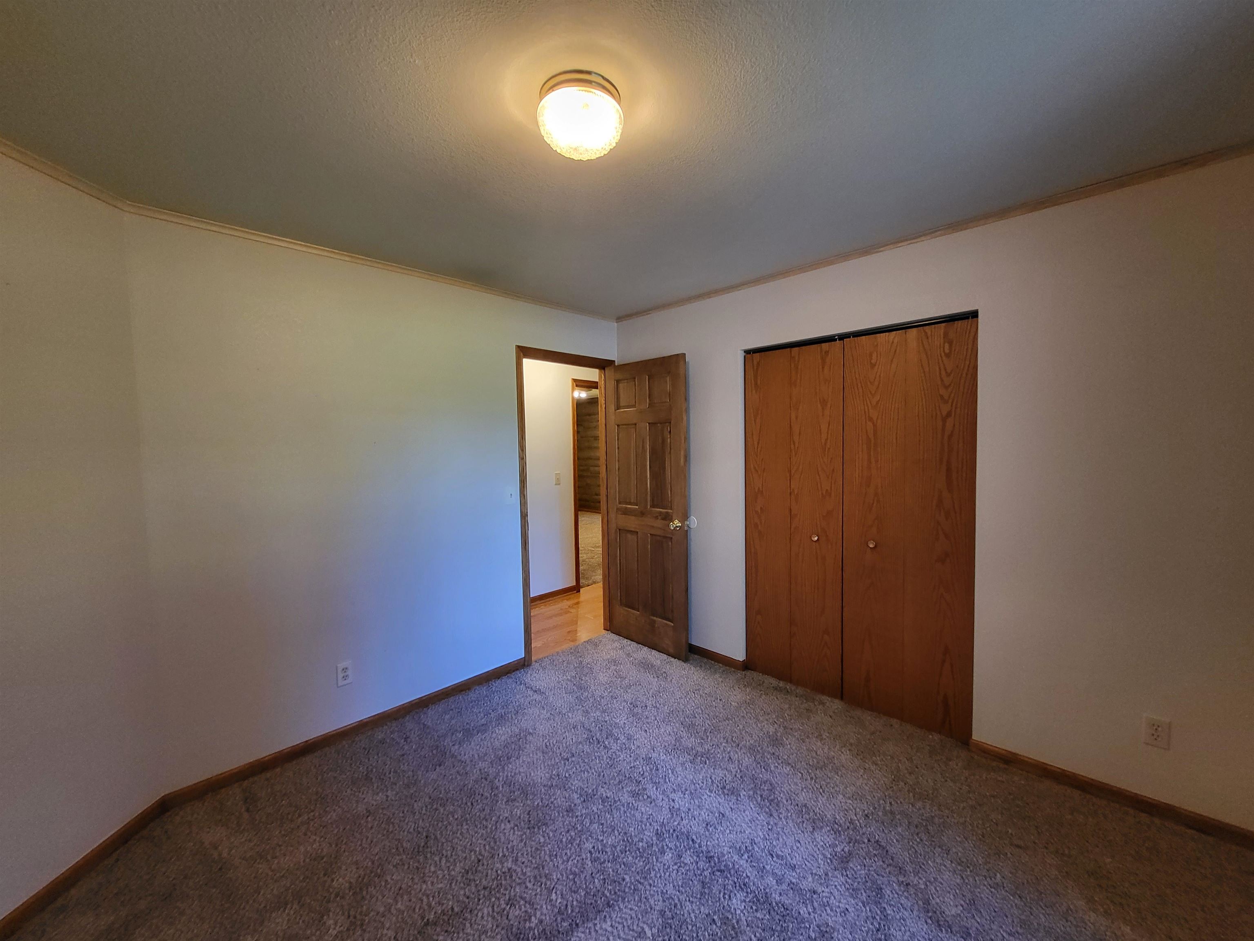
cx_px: 627
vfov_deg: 89.9
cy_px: 470
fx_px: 471
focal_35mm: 13
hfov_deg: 106.2
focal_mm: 1.74
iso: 320
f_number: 2.2
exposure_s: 1/30
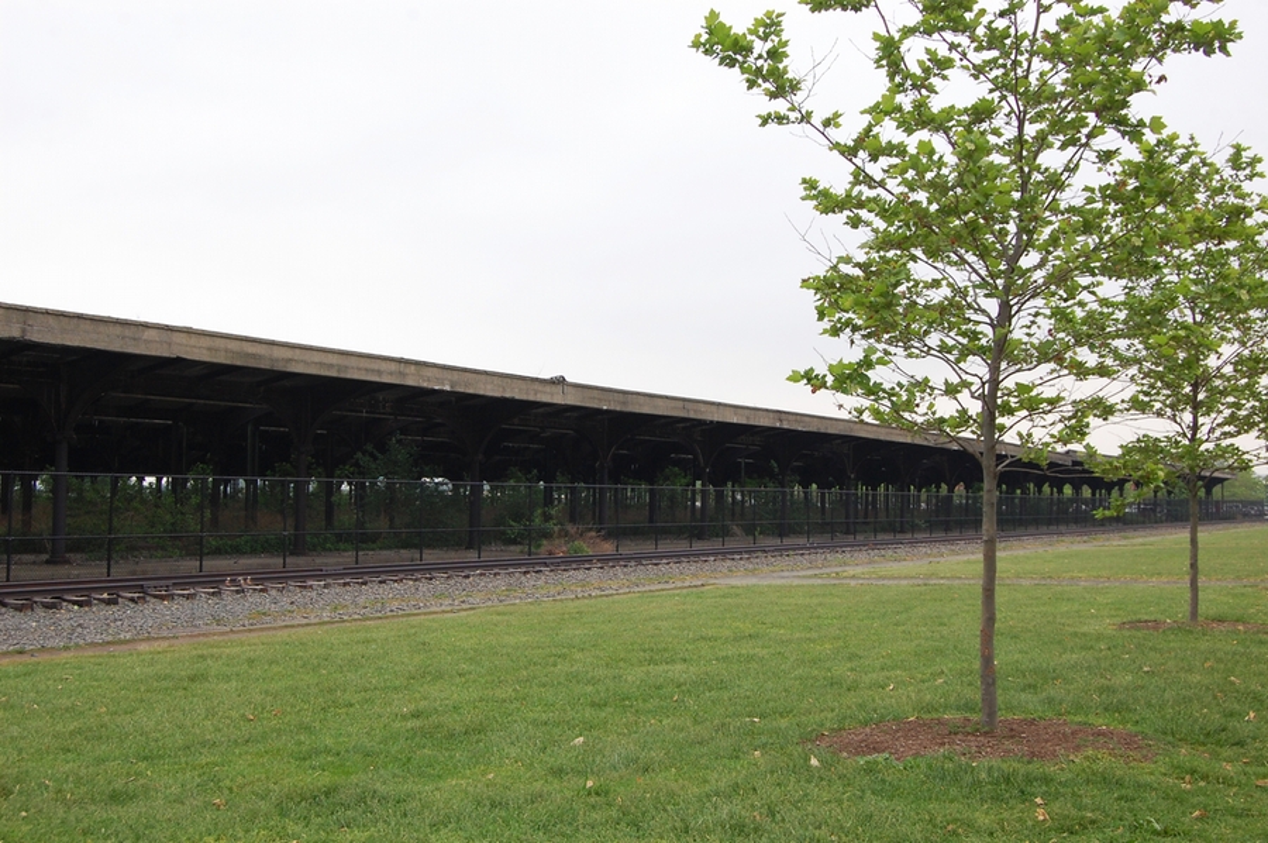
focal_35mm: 42
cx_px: 634
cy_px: 422
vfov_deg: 31.8
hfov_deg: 46.4
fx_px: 1478
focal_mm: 28
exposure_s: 1/200
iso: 400
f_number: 10
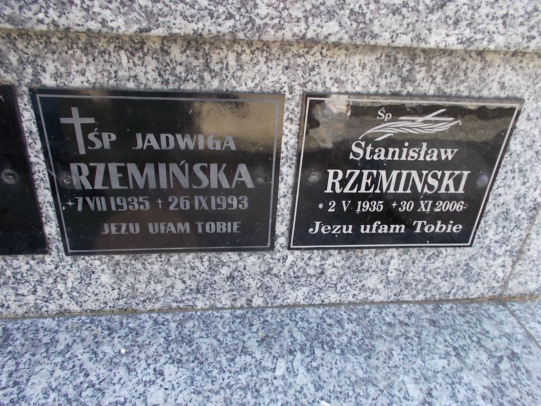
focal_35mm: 30
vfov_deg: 46.8
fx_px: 469
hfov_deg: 60.0
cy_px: 203
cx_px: 270
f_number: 3.4
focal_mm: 5.3
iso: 80
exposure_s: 1/60
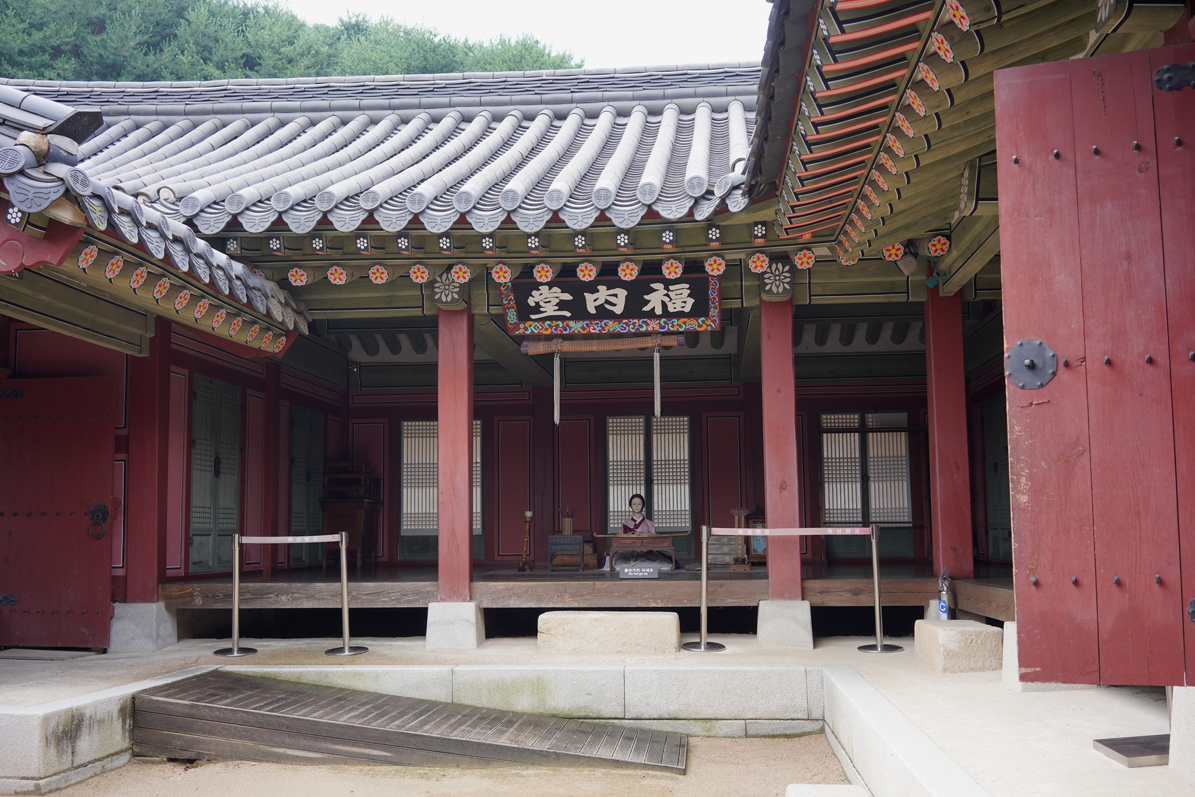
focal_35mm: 35
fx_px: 1162
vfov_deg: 37.9
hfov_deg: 54.4
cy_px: 398
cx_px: 598
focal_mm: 35
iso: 200
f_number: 5.6
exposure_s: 1/125
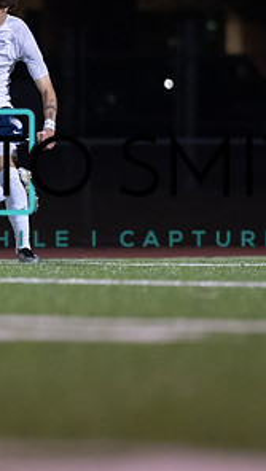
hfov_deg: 2.0
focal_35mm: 608
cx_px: -150
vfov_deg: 3.5
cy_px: 136
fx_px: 7606
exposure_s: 1/1000
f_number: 2.8
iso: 2500
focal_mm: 200
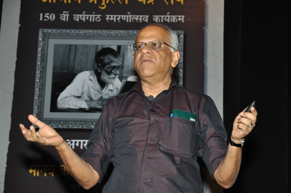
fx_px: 787
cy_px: 96
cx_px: 146
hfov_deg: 20.9
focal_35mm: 98
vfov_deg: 14.0
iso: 800
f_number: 5.3
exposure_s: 1/60
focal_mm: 65
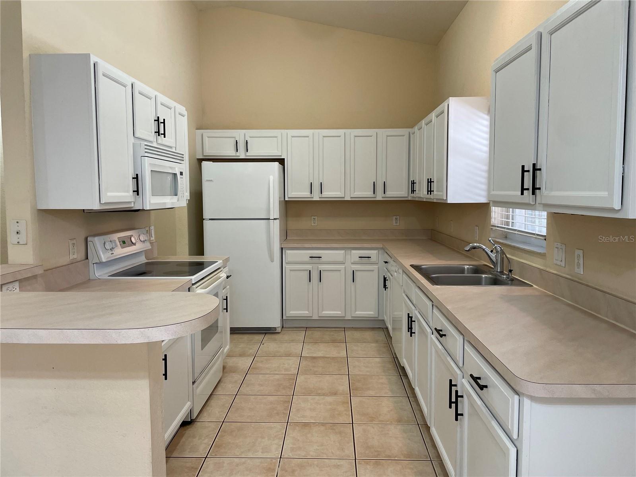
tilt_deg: -5.4
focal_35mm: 26
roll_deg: +0.6
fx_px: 478
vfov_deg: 53.1
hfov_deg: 67.3
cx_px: 318
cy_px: 238
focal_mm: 4.2
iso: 100
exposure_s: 1/120
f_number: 1.6
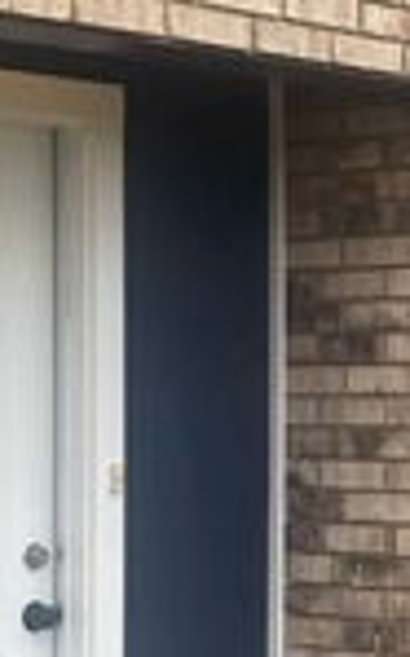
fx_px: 2201
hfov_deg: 10.2
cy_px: 377
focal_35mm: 123
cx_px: 666
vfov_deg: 17.0
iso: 32
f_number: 1.8
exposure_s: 1/647
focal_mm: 4.25
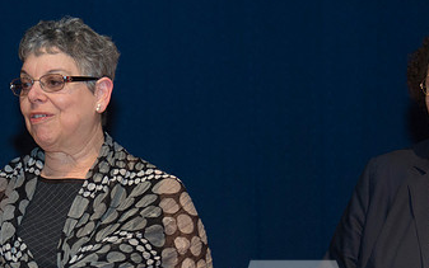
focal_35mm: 276
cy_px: 202
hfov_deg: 7.6
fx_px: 3229
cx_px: 69
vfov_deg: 4.8
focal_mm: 122
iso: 2000
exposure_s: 1/80
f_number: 5.6
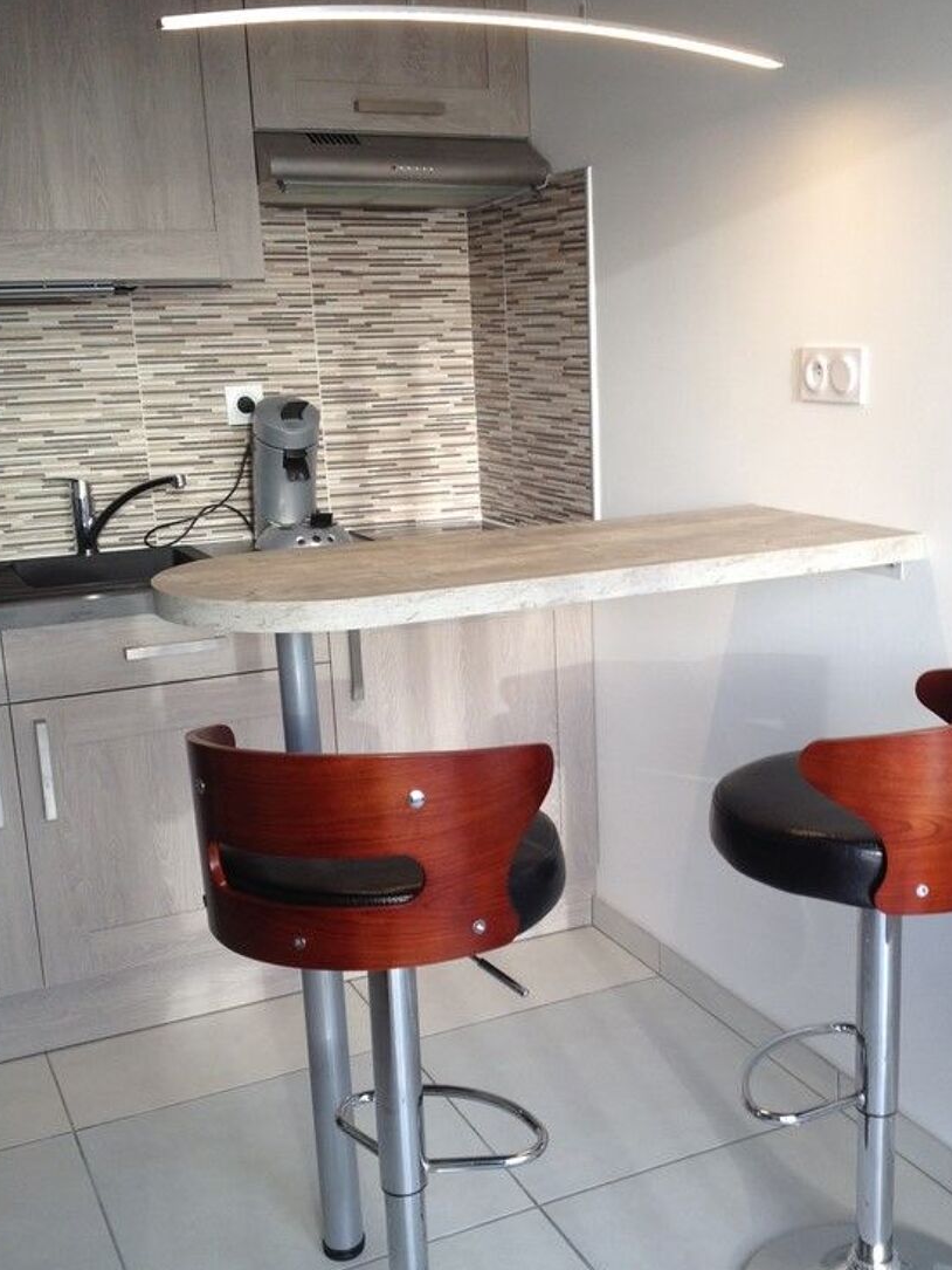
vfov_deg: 43.8
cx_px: 570
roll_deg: +1.3
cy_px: 683
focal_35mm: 43
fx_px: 1576
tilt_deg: -13.5
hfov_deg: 33.5
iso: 50
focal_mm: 4.28
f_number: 2.4
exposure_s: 1/120
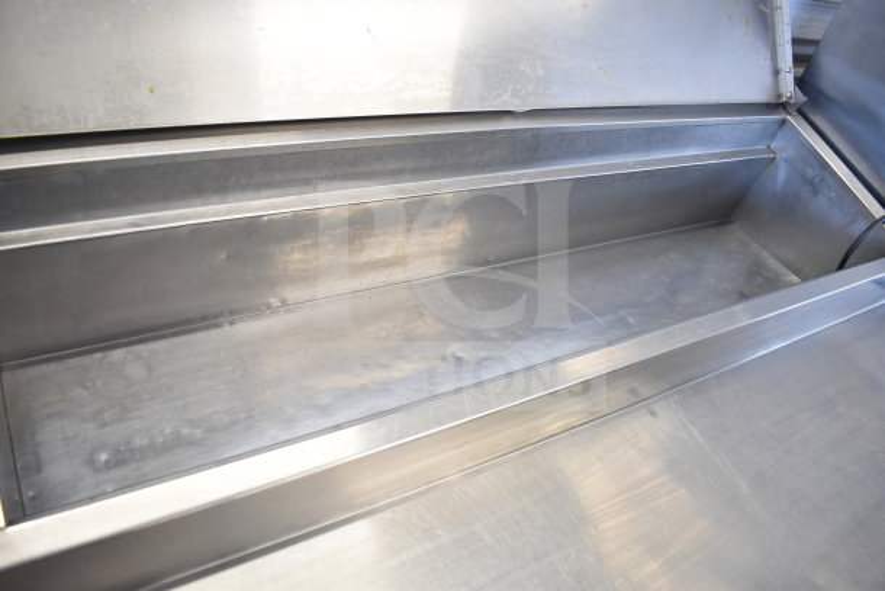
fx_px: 664
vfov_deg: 48.0
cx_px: 442
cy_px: 296
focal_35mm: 27
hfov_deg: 67.4
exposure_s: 1/30
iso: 500
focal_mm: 18
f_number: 3.5
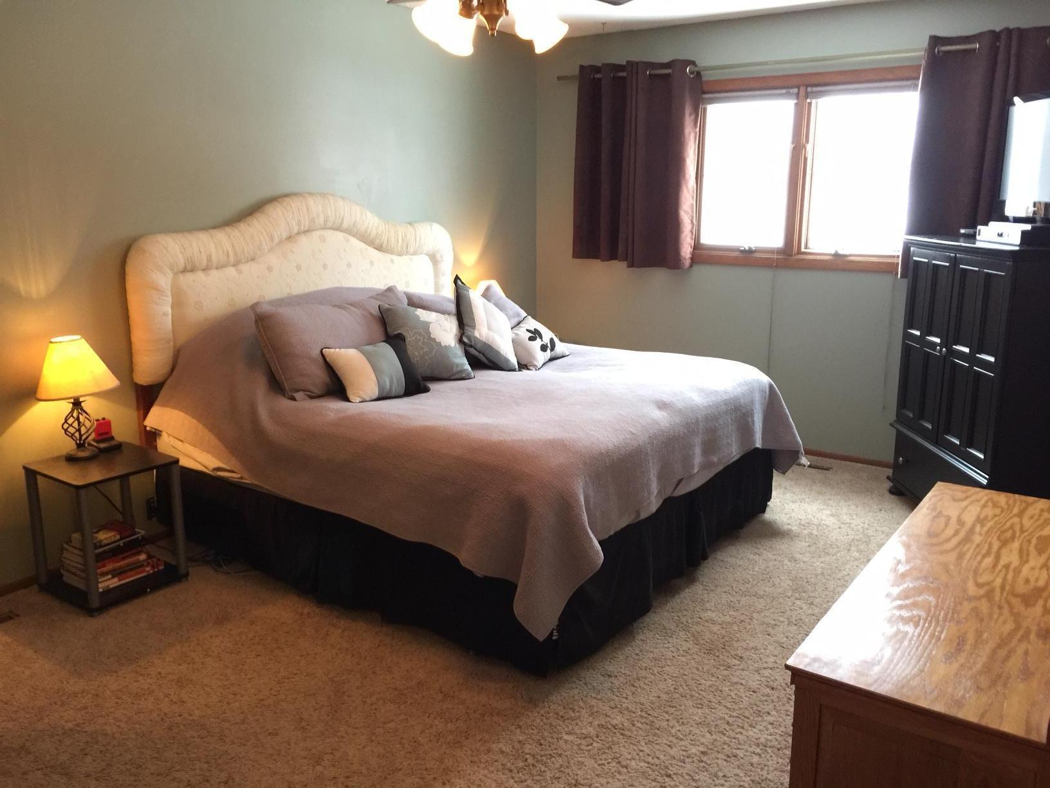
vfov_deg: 48.2
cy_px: 394
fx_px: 880
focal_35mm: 29
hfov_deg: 61.7
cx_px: 525
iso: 100
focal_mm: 4.15
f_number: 2.2
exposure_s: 1/15
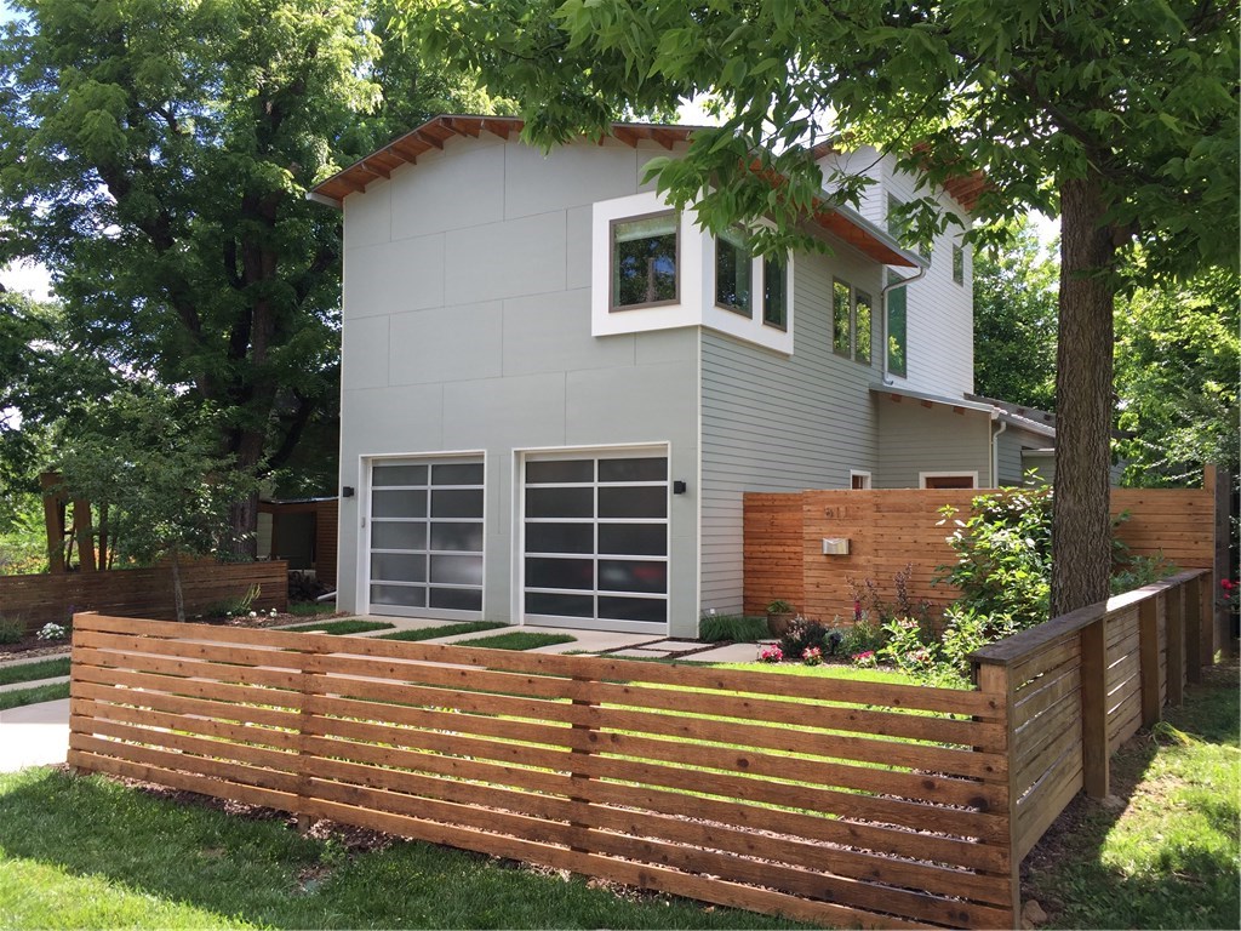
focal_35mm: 29
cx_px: 620
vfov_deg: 48.2
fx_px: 1040
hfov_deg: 61.7
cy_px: 466
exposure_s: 1/476
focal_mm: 4.15
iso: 32
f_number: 2.2
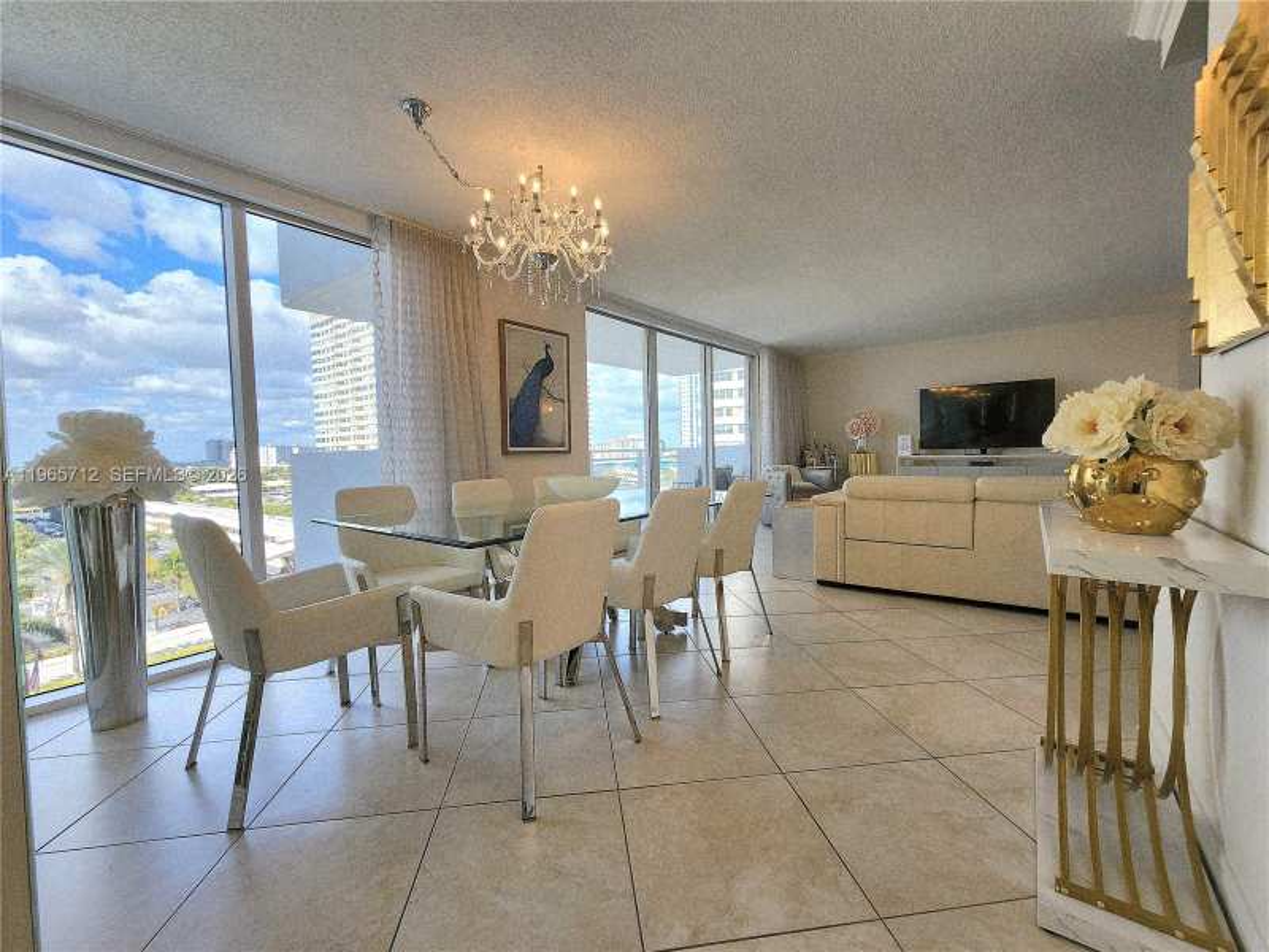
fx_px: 477
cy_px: 476
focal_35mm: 13
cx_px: 634
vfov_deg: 89.9
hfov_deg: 106.2
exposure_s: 1/256
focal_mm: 2.2
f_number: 2.2
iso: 50
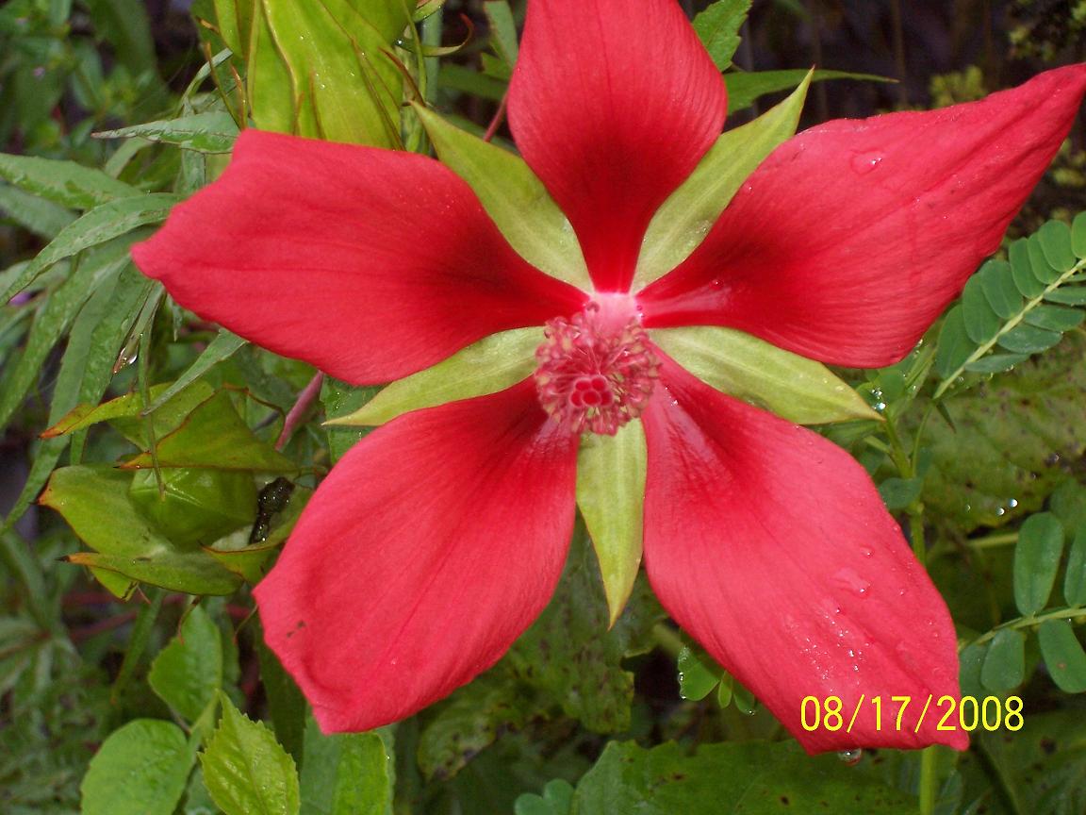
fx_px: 3200
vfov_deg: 14.5
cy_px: 408
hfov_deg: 19.3
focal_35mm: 102
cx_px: 543
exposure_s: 1/90
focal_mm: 16.8
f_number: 4.6
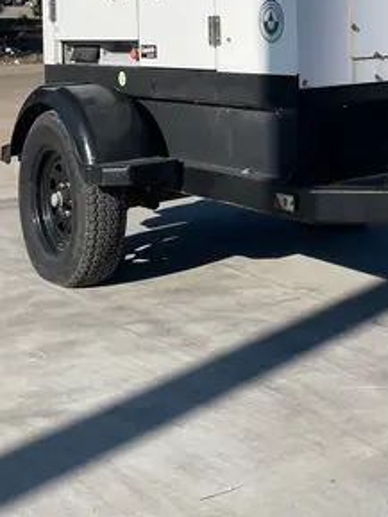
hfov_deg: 21.6
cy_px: 4
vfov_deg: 27.7
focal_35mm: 66
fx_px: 986
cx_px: 377
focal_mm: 4.2
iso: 50
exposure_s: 1/7299
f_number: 1.6
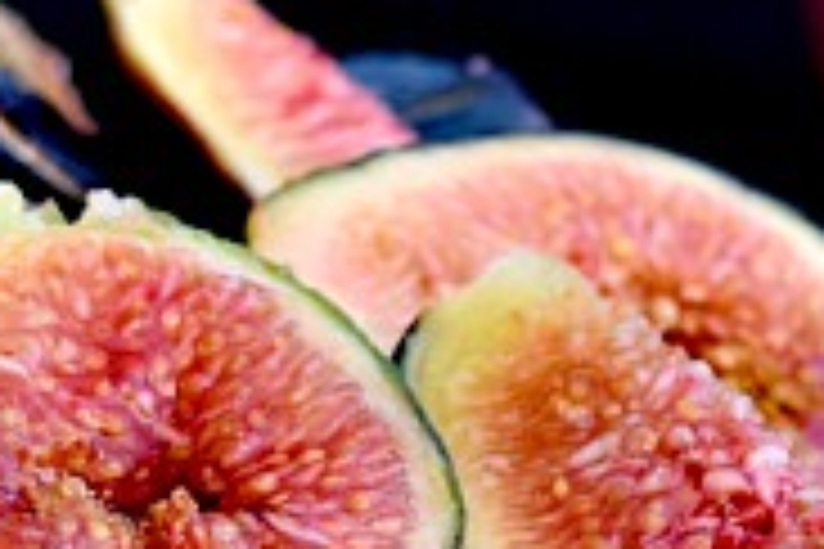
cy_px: 657
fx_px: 8647
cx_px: 149
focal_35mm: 378
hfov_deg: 5.5
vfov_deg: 3.6
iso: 320
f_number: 5
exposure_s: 1/250
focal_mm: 45
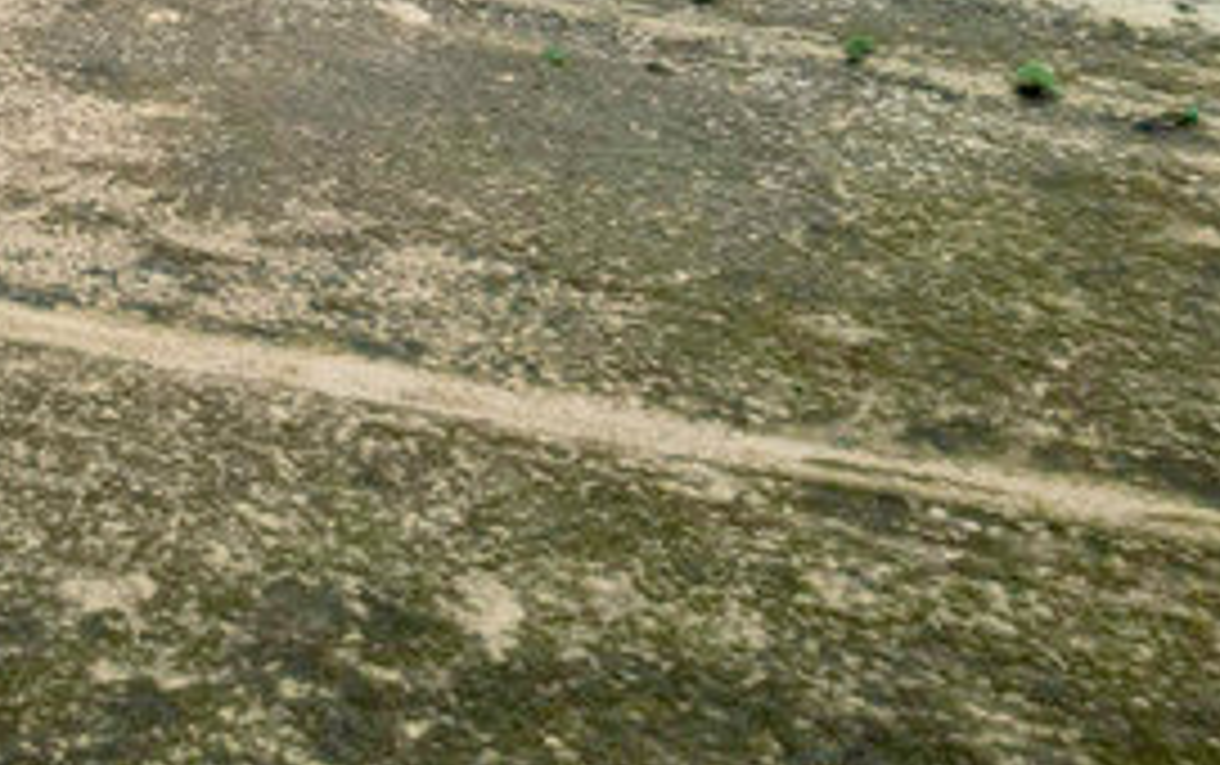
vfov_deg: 19.5
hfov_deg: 30.6
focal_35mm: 60
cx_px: -99
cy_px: -302
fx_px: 1997
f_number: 1.7
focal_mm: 6.72
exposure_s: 1/3200
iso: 100
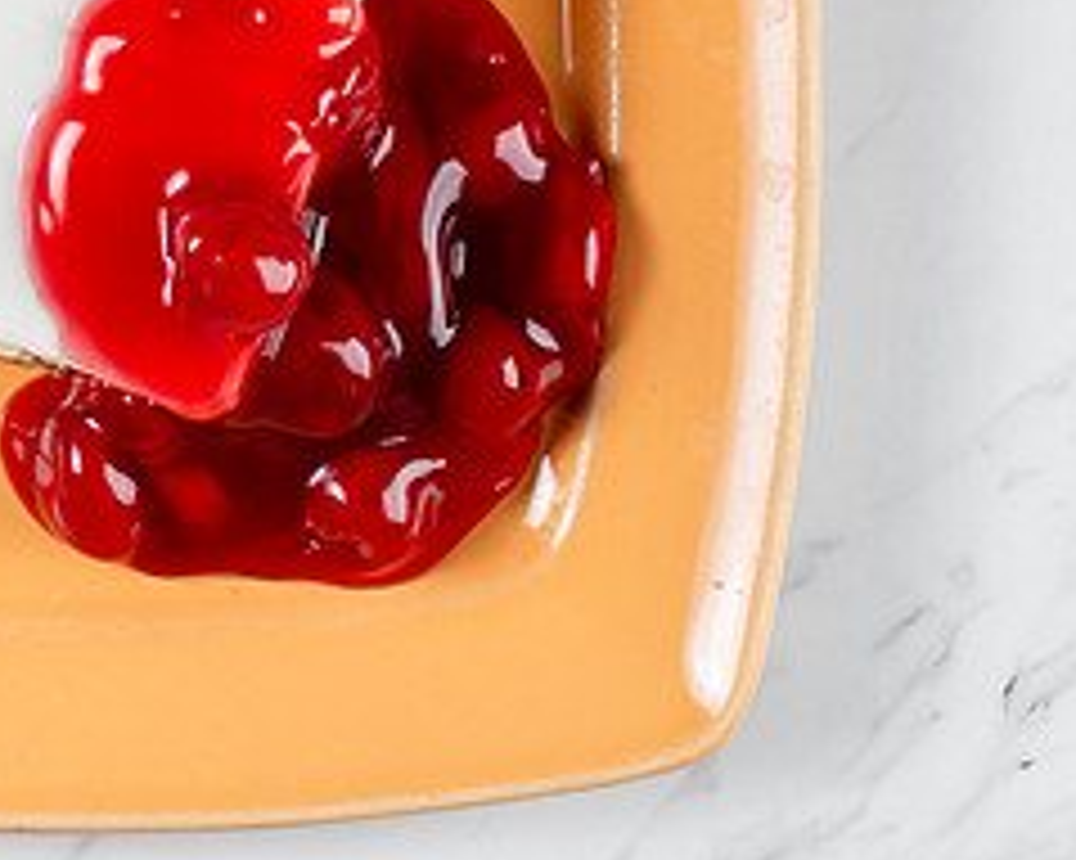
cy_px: 69
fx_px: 4425
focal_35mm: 139
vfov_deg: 11.0
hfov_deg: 13.7
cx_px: 73
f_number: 9
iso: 200
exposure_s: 1/200
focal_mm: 50
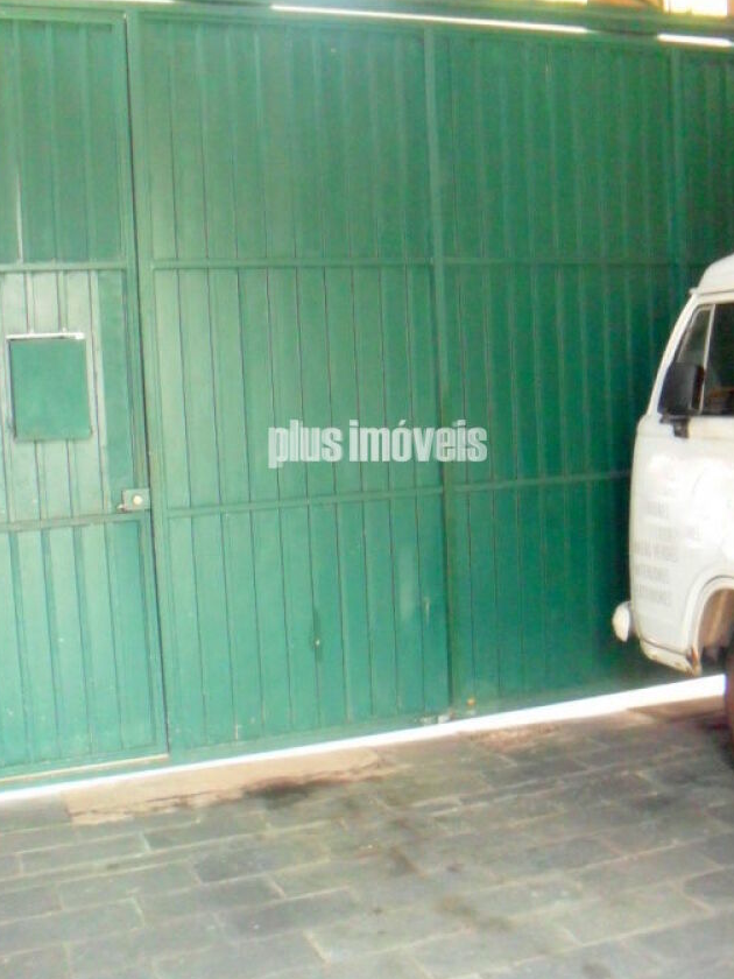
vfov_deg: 46.7
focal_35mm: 40
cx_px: 377
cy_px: 444
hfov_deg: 36.0
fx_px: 1131
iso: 480
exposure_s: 1/45
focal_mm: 6.3
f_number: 3
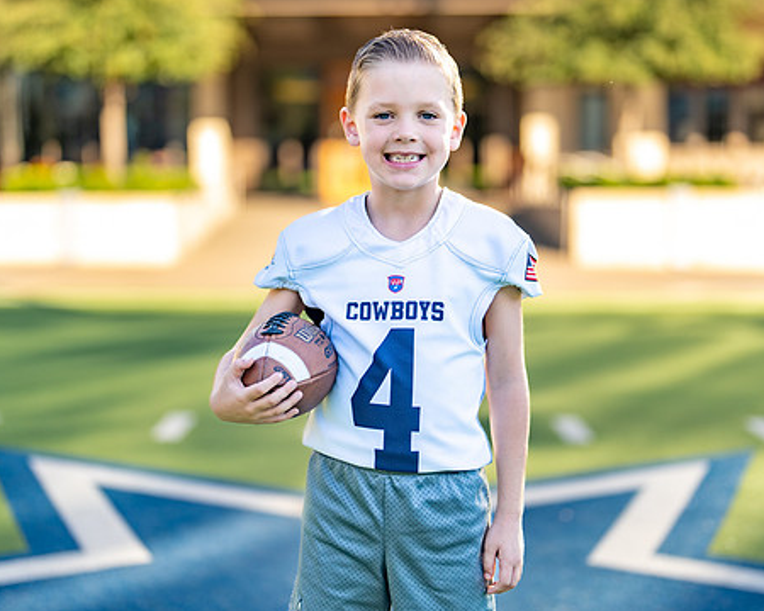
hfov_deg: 27.1
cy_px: 277
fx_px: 1583
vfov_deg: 21.8
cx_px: 399
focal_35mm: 70
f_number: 1.2
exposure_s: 1/2500
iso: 100
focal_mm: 50
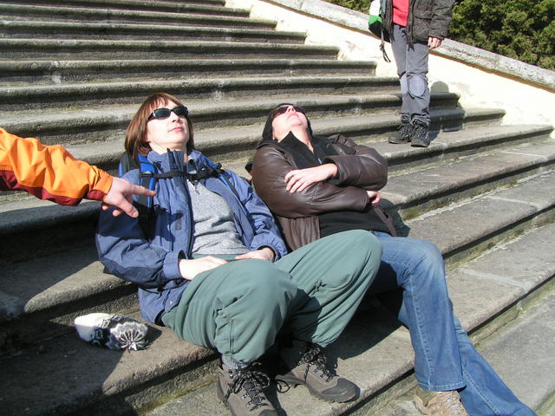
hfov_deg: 49.0
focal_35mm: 38
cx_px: 278
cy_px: 208
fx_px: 609
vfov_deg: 37.7
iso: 50
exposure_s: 1/250
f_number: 5.6
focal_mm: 5.8
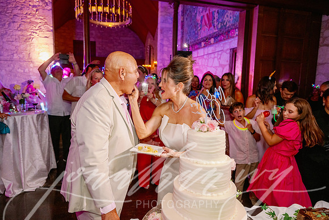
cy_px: 110
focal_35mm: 24
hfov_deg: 73.7
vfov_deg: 53.2
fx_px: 219
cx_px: 164
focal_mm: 24
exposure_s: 1/125
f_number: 3.5
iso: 2000
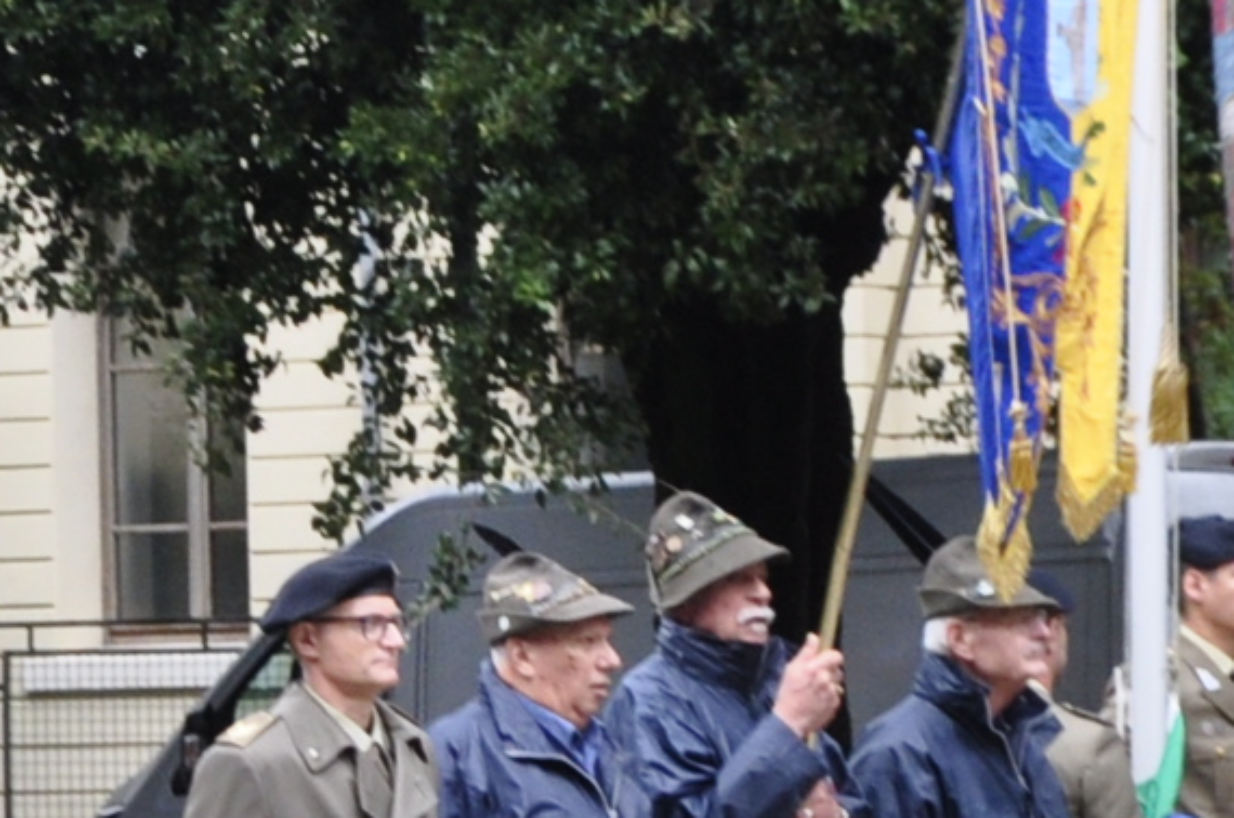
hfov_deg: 8.1
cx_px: 507
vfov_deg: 5.4
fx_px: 8692
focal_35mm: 254
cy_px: 552
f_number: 8
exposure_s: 1/60
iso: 560
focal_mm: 30
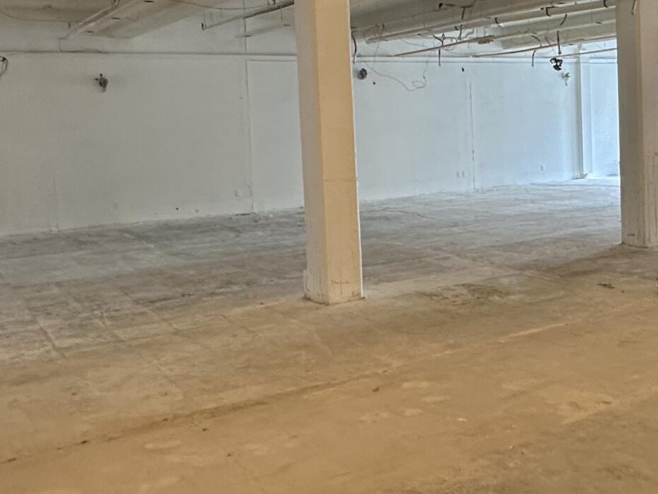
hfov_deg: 40.9
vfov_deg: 32.0
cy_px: 173
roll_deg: +1.9
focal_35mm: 45
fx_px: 855
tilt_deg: -4.3
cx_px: 494
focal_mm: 2.22
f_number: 2.2
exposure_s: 1/120
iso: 200
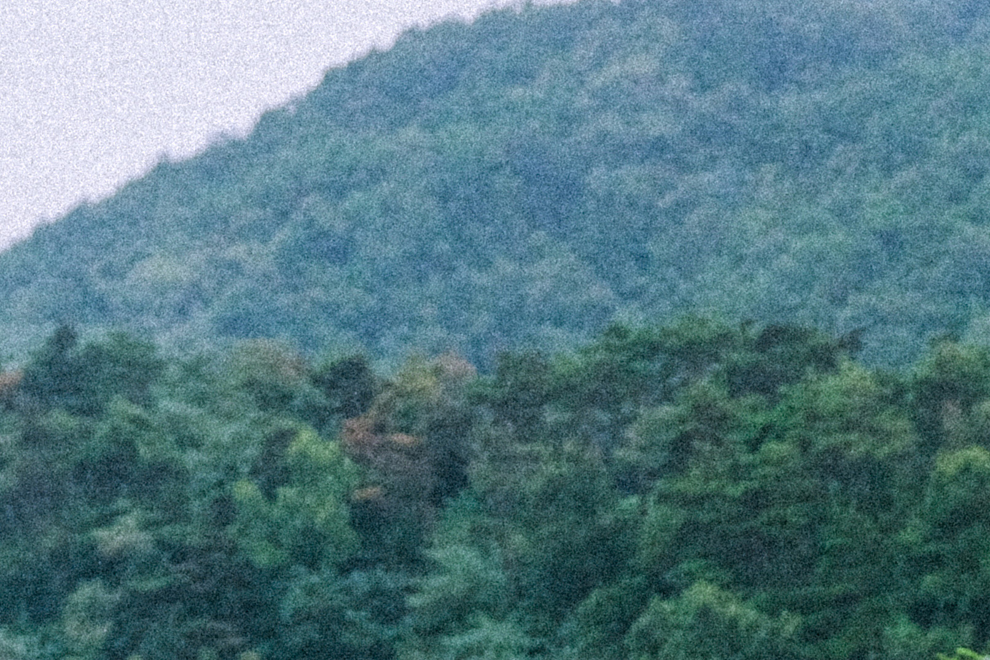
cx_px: -447
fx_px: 4151
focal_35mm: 151
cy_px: 1168
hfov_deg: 12.9
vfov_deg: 8.7
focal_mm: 25.7
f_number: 4
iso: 800
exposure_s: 1/1500
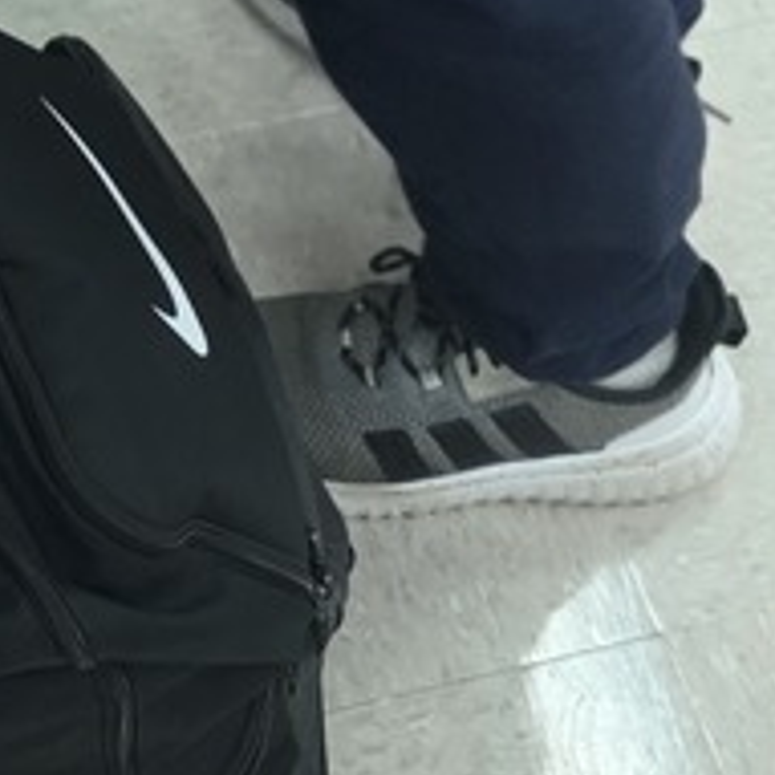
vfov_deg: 13.5
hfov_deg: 15.3
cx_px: -183
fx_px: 2761
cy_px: -816
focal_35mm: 109
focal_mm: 6.3
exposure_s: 1/120
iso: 800
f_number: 1.7
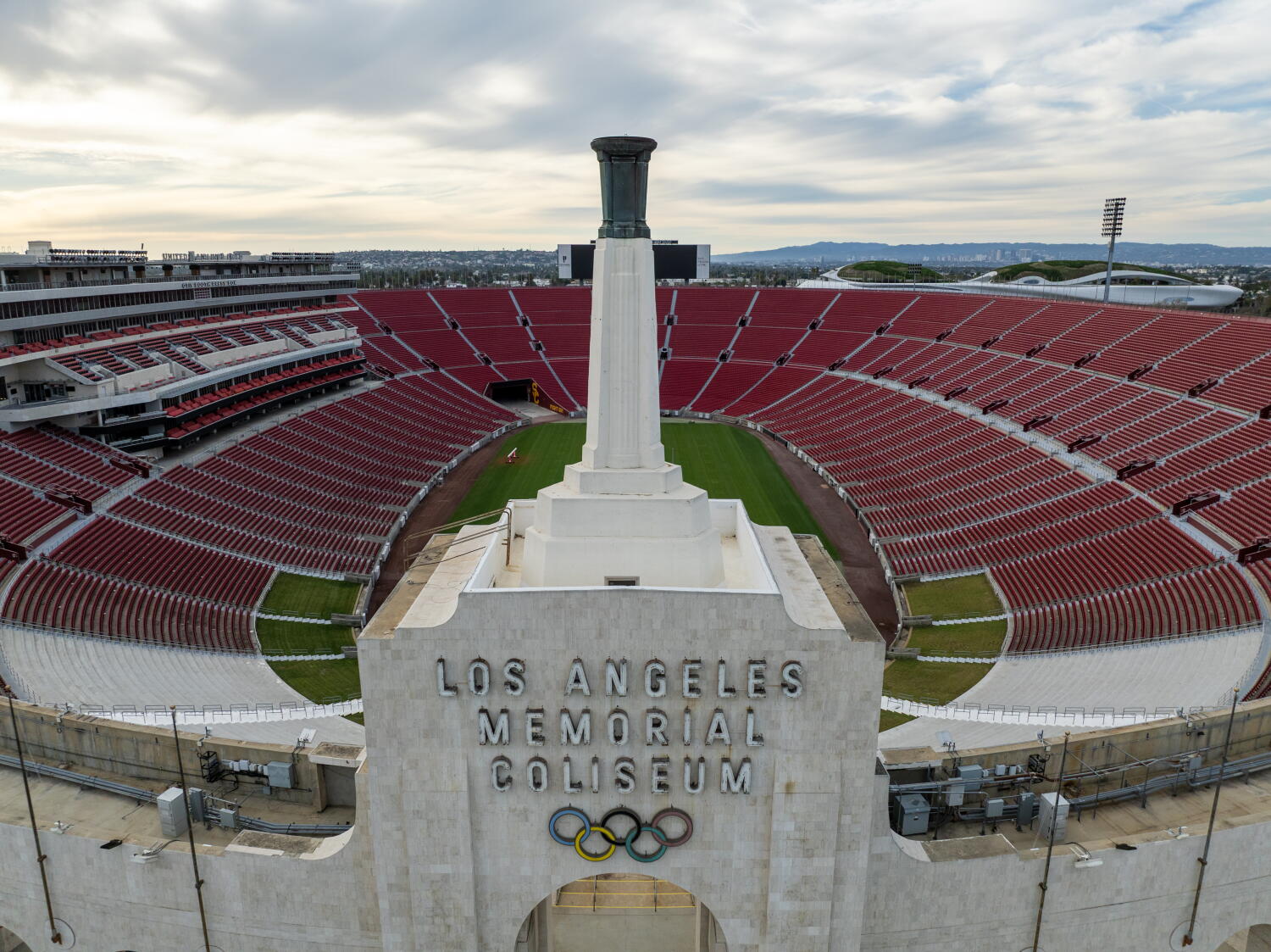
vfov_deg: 56.8
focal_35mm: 24
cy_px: 476
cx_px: 636
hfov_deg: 71.6
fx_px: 881
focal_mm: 12.29
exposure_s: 1/2000
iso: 200
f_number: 2.8
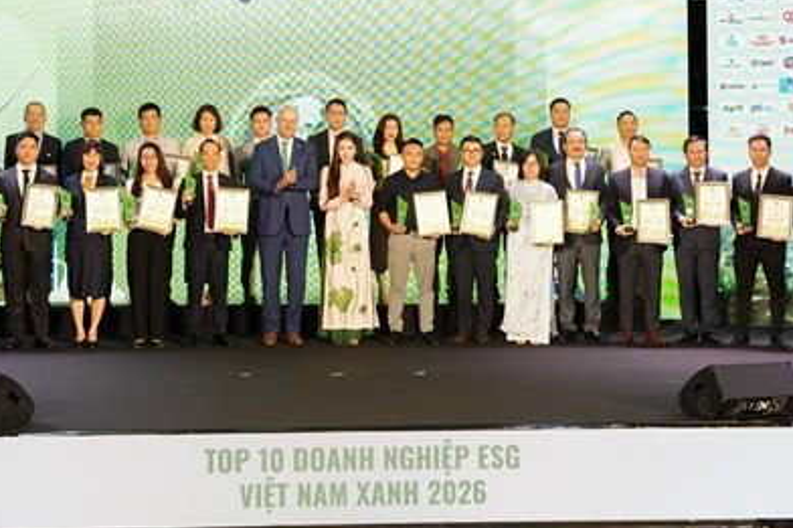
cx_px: 310
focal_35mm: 63
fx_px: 1390
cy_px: 115
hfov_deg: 31.7
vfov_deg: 21.3
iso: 800
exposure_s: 1/80
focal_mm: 25.8
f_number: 5
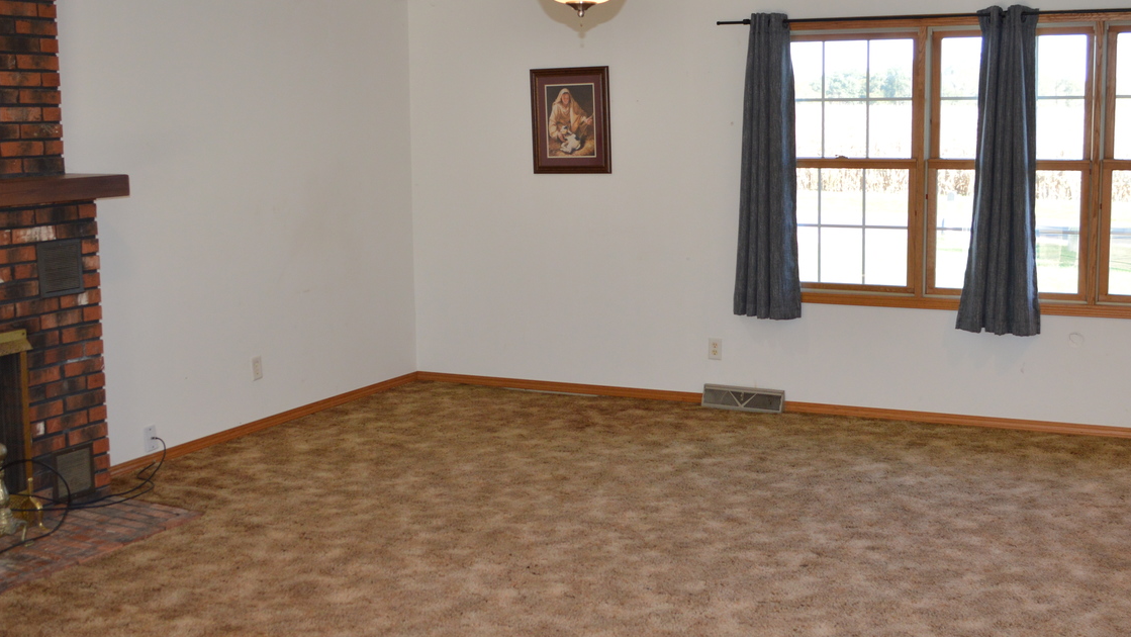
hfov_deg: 49.3
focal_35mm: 41
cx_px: 633
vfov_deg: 29.0
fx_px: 1230
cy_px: 271
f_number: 4
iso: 400
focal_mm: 18
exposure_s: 1/100
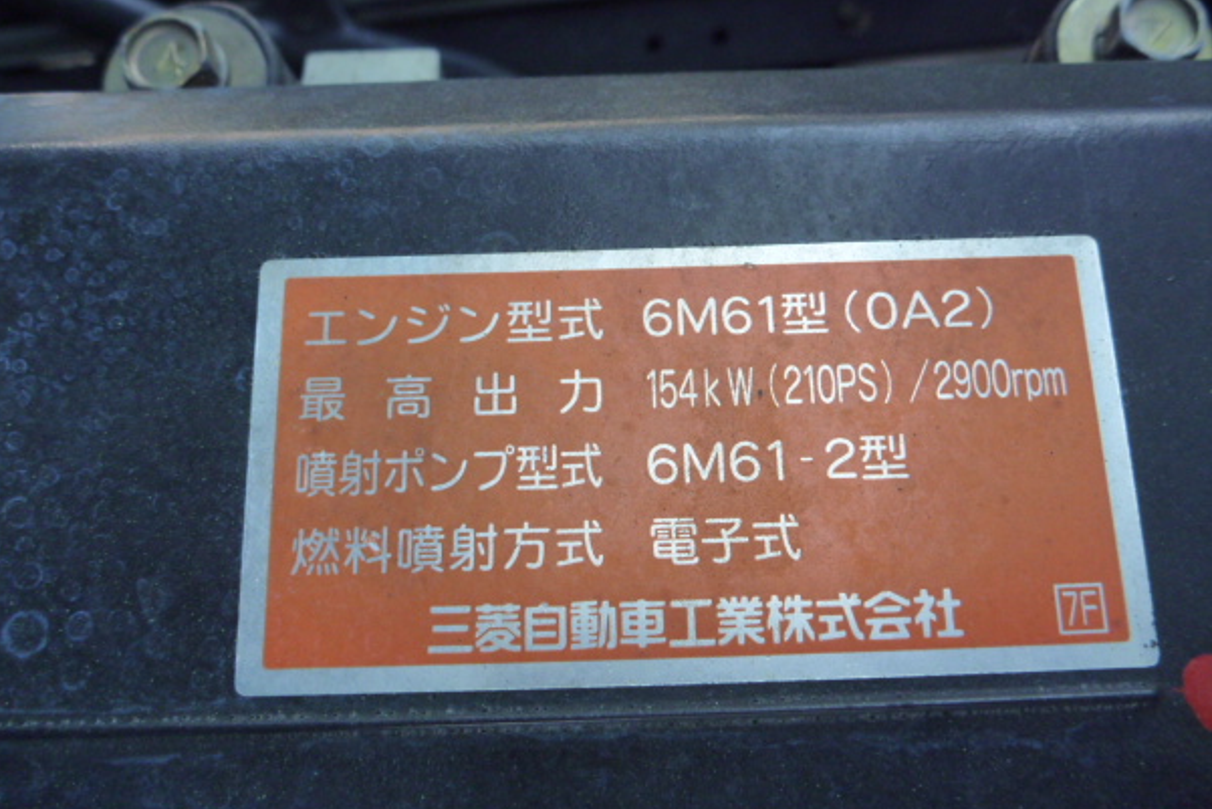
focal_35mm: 31
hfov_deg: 60.2
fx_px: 1044
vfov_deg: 42.3
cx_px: 637
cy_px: 383
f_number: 3.3
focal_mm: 4.9
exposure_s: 1/200
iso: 250
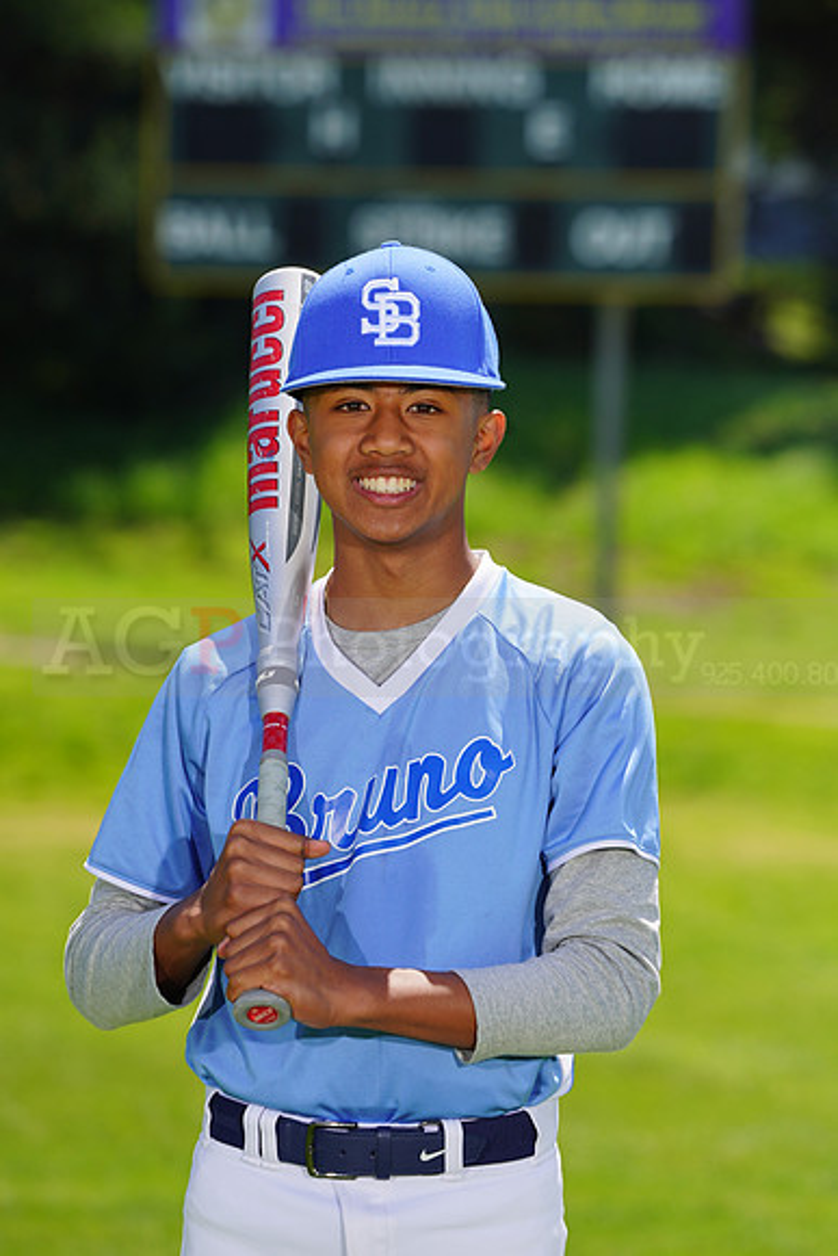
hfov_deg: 5.0
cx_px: 419
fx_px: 9561
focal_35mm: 274
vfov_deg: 7.5
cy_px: 628
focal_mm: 274
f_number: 8
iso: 100
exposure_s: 1/250
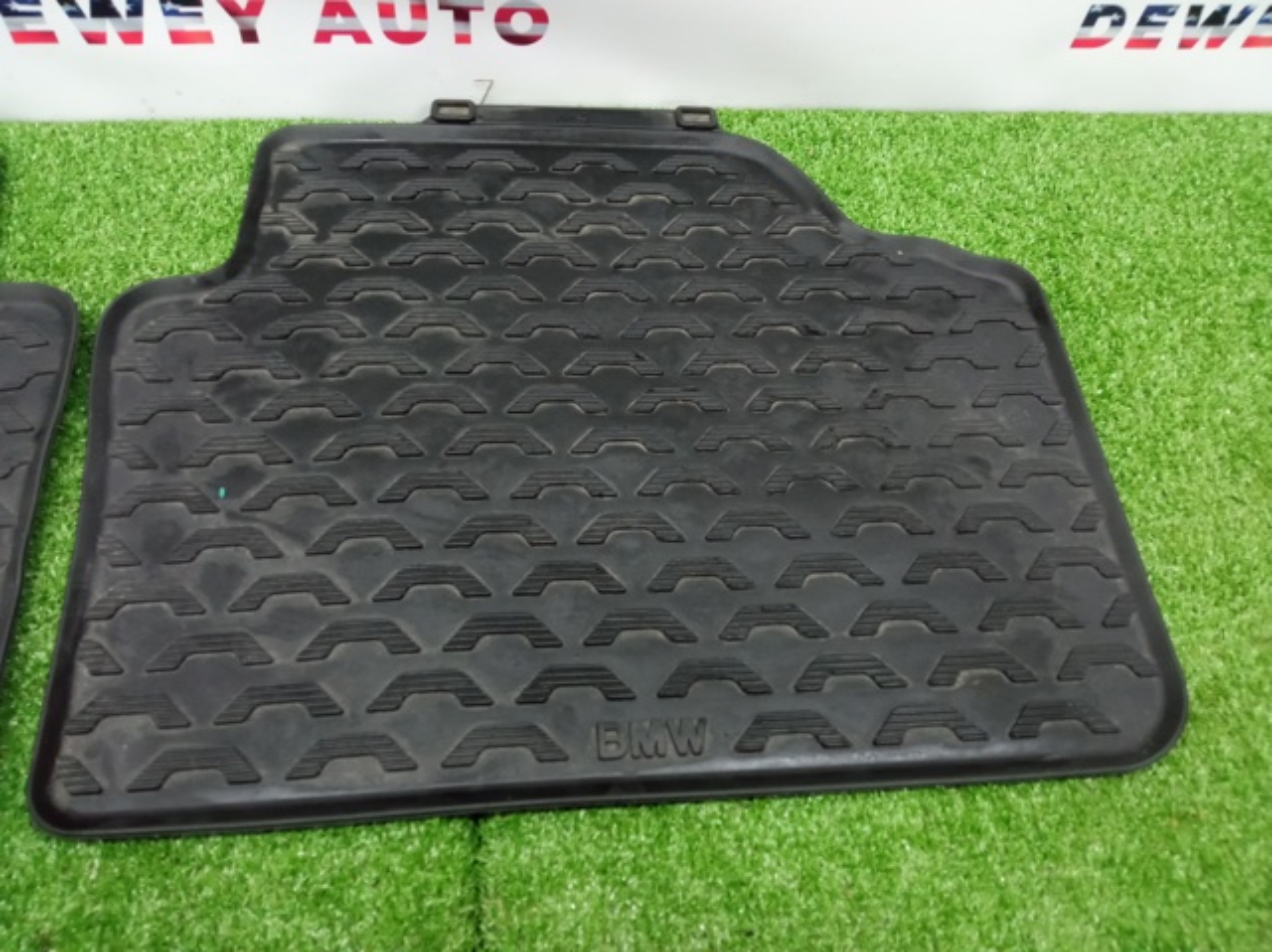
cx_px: 636
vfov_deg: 51.3
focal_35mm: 27
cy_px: 476
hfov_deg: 65.4
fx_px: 991
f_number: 2.2
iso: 1307
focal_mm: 3.79
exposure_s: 1/20
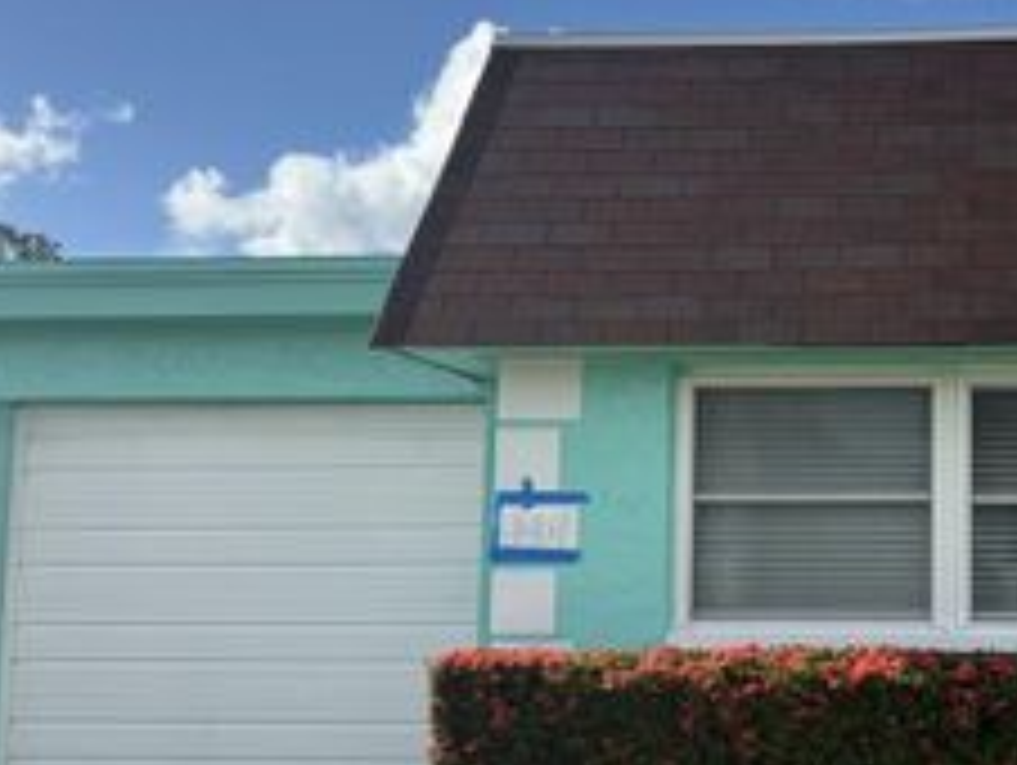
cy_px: 394
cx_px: 954
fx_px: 1559
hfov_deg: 33.8
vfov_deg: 27.6
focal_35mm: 53
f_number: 1.78
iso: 80
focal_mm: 6.76
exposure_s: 1/4608
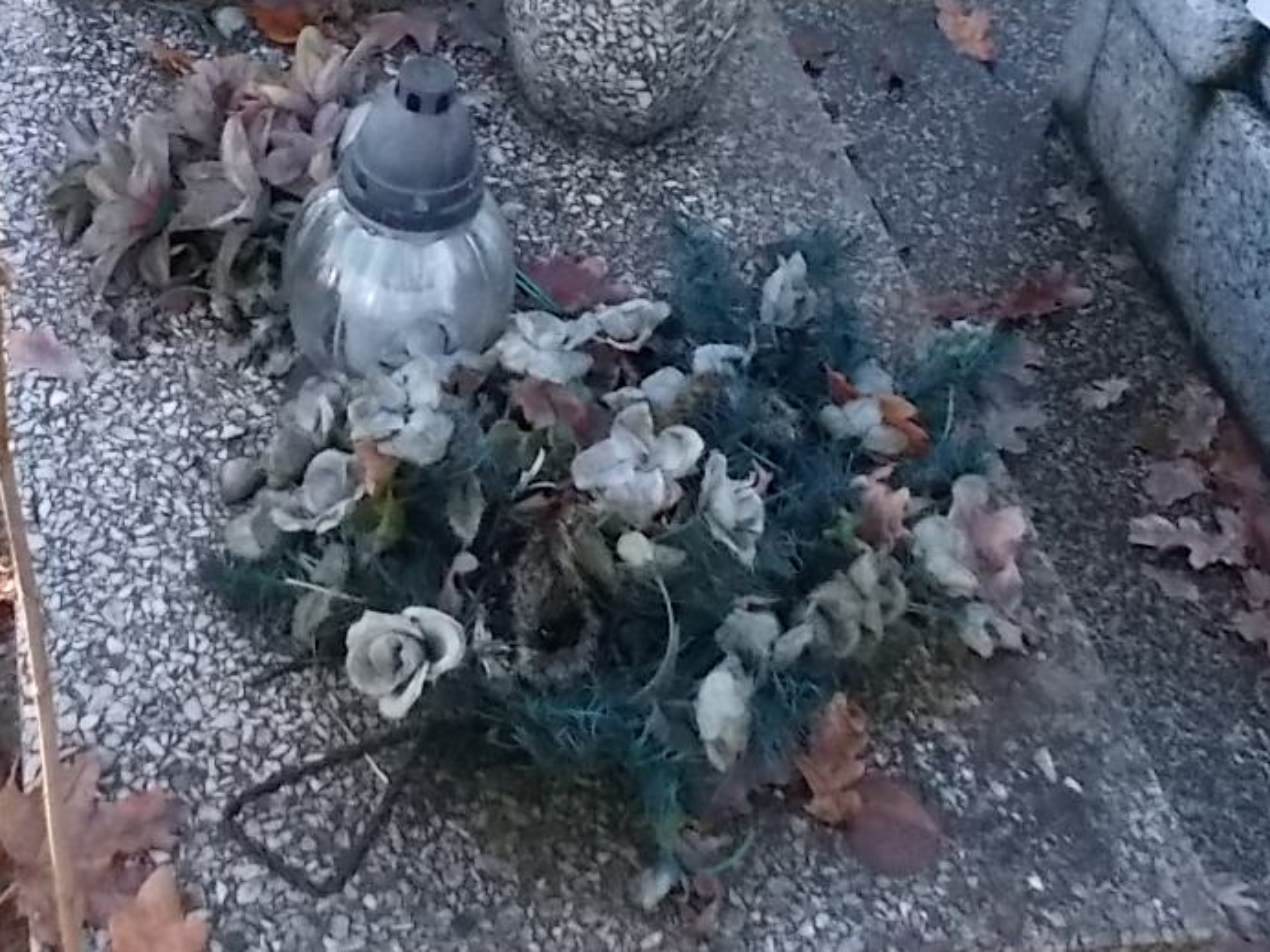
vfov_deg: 23.9
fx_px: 2202
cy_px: 134
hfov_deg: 31.8
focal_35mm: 60
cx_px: 392
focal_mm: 4.6
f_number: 3.2
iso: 400
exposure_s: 1/320
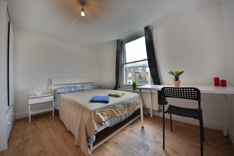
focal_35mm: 12
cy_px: 78
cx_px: 117
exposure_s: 1/50
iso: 200
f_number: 4.5
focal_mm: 8
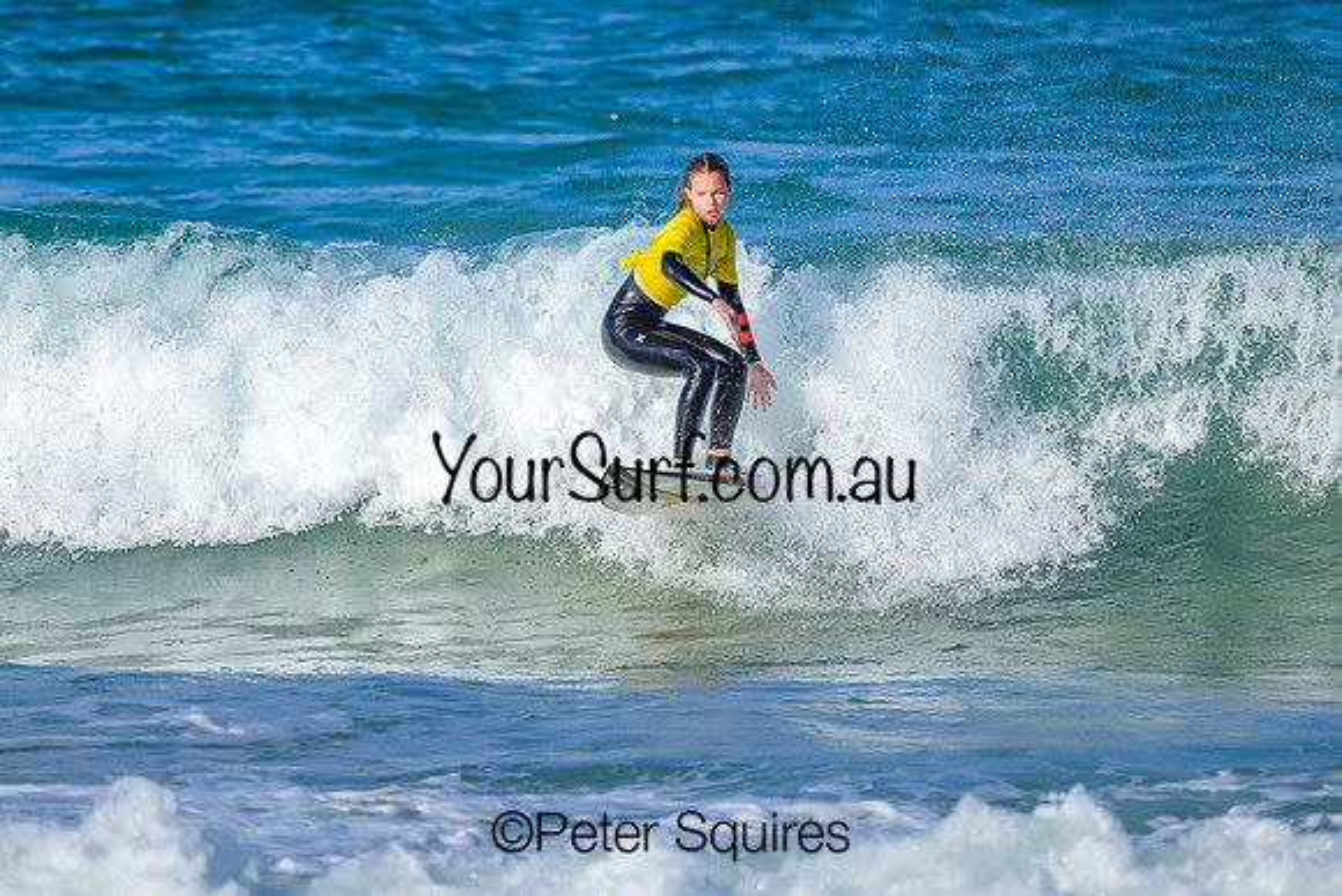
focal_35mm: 1098
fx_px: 40954
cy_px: 281
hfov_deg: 1.9
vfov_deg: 1.3
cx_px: 663
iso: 280
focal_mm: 800
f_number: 6.3
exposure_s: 1/2000
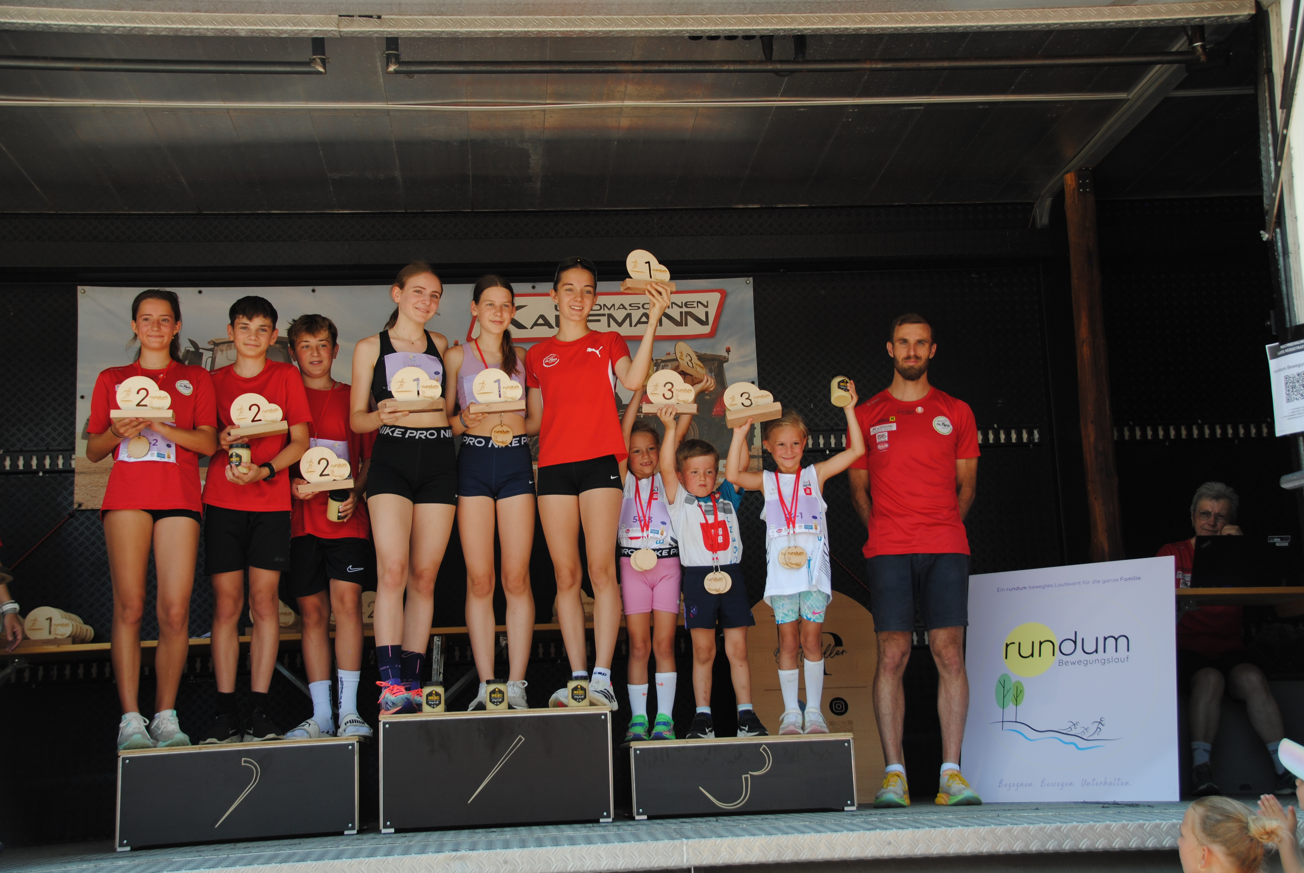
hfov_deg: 38.8
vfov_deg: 26.6
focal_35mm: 51
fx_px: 1850
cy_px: 436
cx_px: 652
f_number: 5.6
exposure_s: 1/125
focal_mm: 34
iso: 100
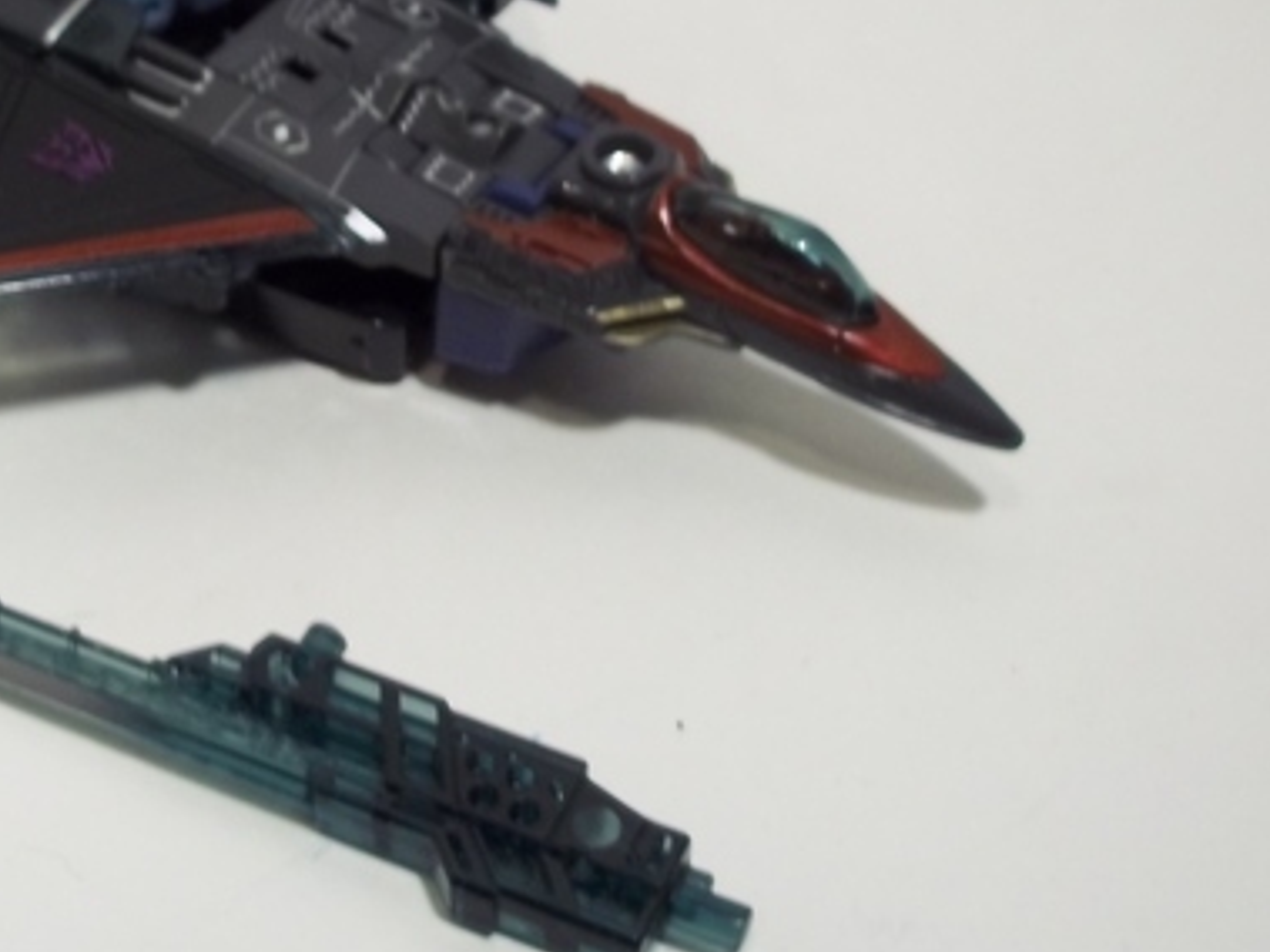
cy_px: 248
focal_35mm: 76
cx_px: 359
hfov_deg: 25.4
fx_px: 2787
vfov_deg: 19.3
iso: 80
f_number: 3.1
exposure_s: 1/40
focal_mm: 6.5
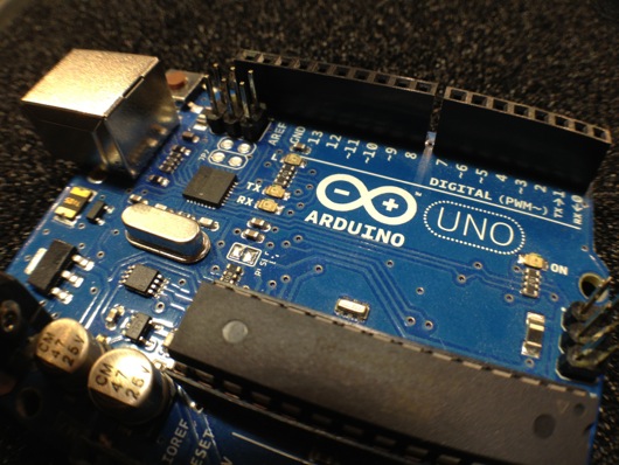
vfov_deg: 40.7
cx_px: 310
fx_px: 626
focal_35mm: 35
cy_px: 232
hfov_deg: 52.6
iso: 50
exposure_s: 1/20
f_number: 2.4
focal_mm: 4.28
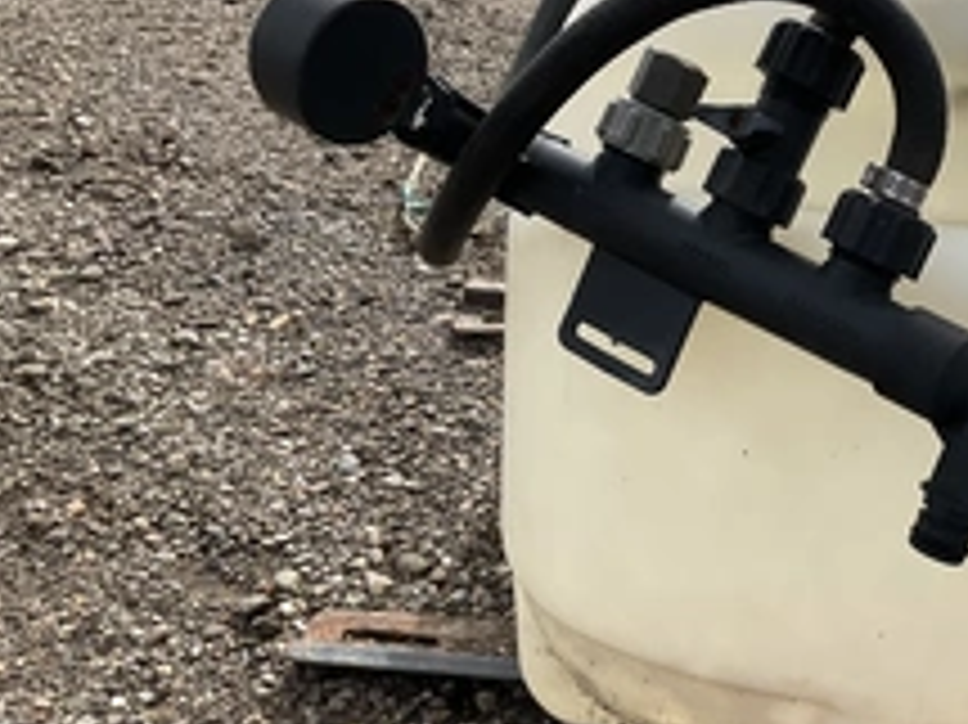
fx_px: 1509
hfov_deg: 33.8
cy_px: 378
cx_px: 860
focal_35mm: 54
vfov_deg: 27.0
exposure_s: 1/1577
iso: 25
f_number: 1.8
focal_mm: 3
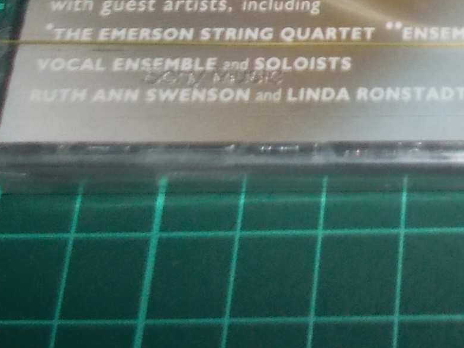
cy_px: -155
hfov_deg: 21.4
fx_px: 1126
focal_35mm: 84
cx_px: 579
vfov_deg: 16.2
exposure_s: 1/30
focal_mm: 4.1
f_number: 3.3
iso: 200
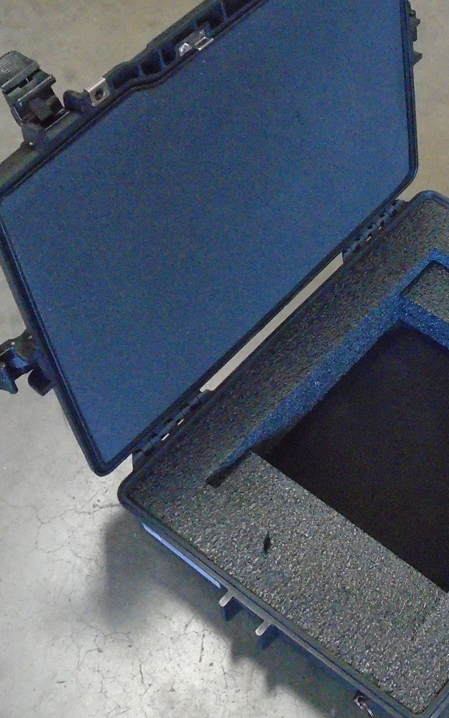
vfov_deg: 31.5
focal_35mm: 65
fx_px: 1272
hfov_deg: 19.8
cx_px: 355
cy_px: 324
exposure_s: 1/60
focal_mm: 5.5
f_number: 3.5
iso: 800
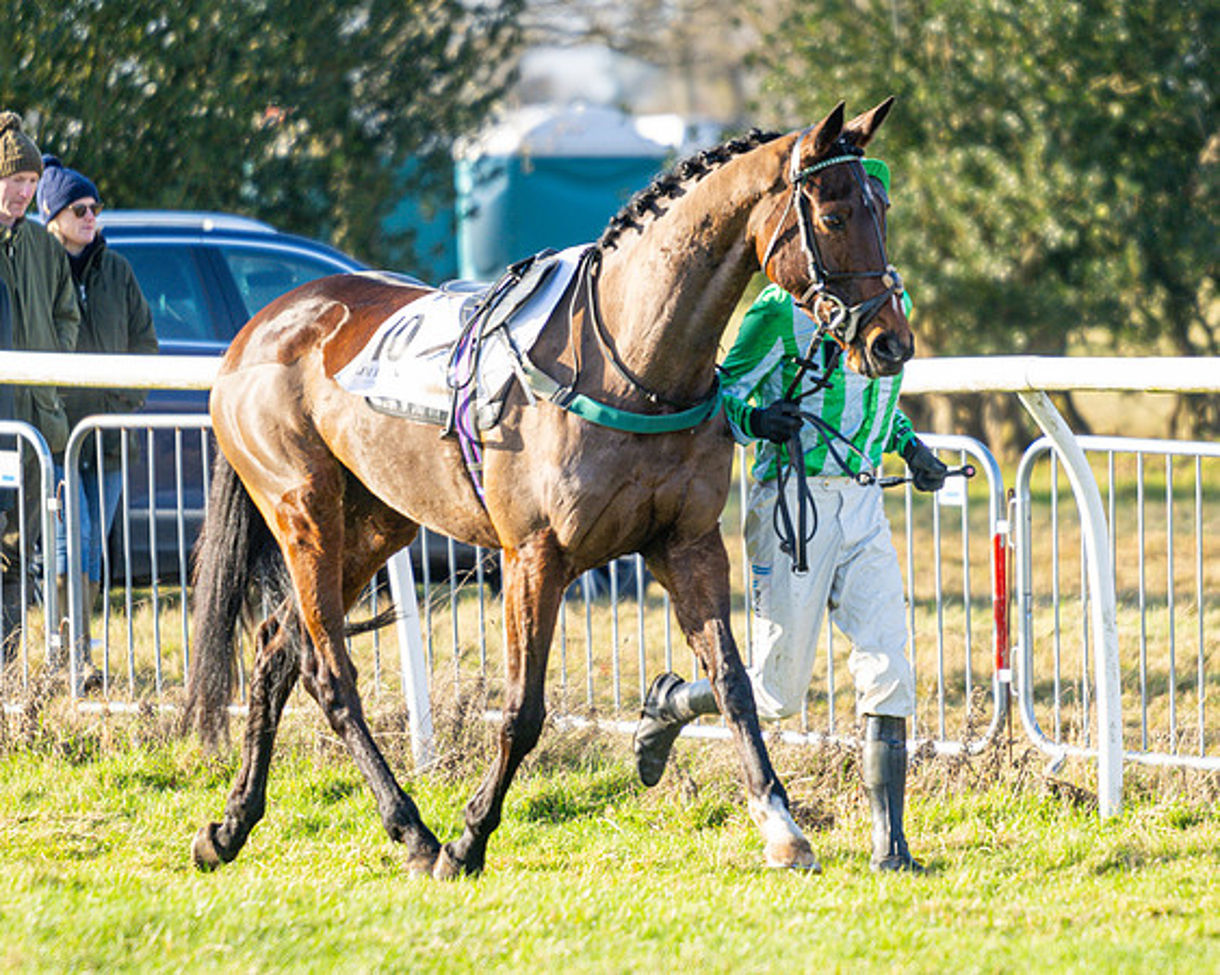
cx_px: 762
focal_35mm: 392
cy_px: 450
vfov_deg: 3.9
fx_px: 14151
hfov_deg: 4.9
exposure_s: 1/800
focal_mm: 190
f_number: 2.8
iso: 200
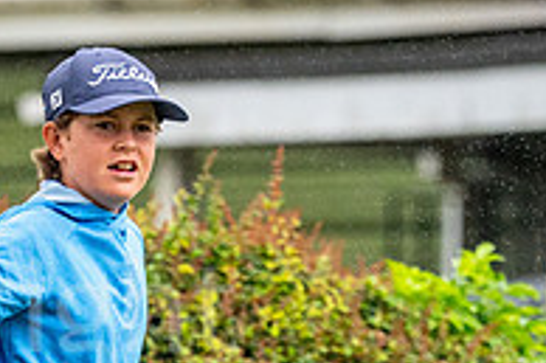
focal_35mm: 1388
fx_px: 21033
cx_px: 65
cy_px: 490
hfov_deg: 1.5
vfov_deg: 1.0
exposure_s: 1/2500
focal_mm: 300
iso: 500
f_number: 4
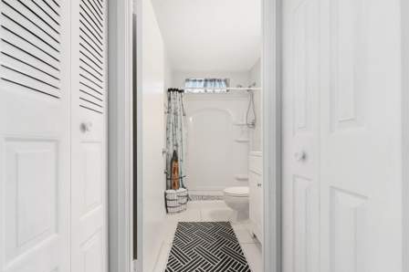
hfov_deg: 100.4
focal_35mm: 15
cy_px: 145
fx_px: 170
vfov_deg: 77.1
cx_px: 196
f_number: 9
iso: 250
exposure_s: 1/2
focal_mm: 14
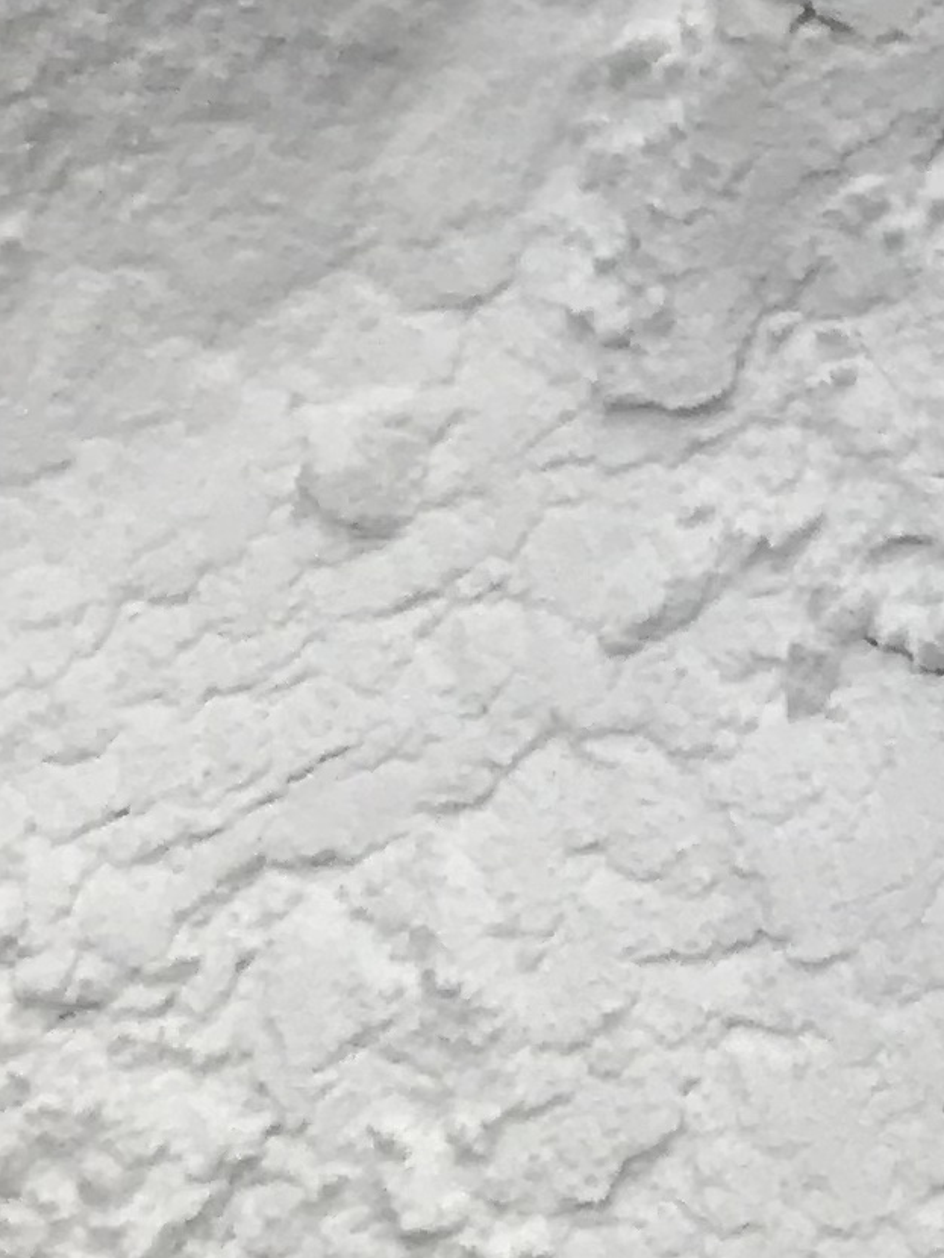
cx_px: 1393
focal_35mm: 136
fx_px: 4943
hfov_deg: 10.5
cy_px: -597
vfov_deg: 13.7
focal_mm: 3.99
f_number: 1.8
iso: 20
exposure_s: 1/119
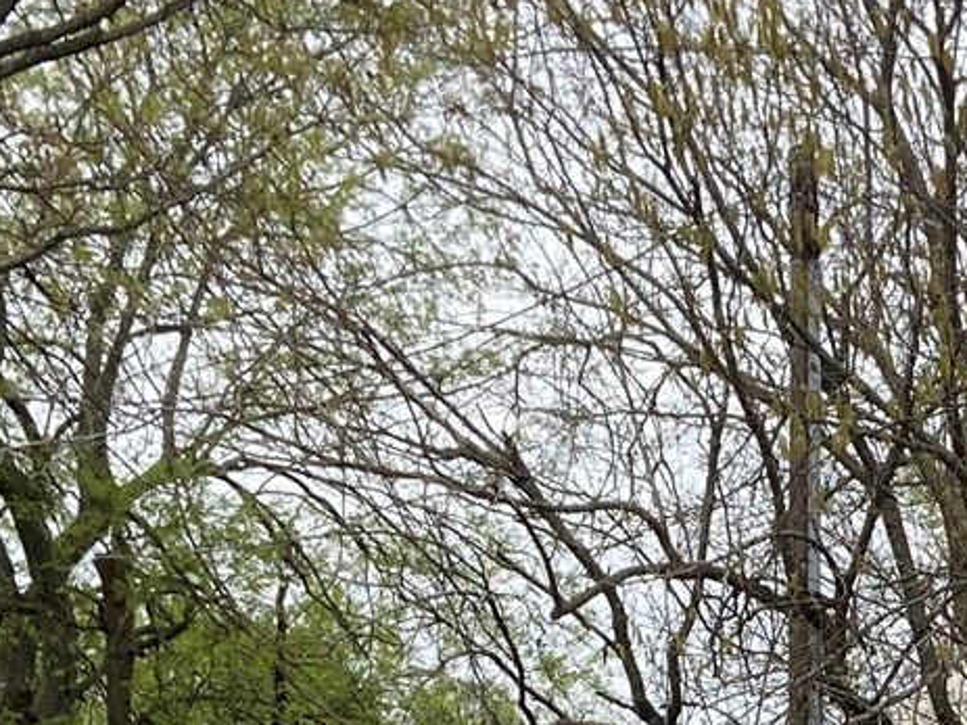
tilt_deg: -3.5
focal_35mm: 115
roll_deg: -0.2
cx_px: 1028
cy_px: 1212
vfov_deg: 12.0
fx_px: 3212
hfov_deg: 16.7
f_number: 1.8
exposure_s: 1/560
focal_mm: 4.25
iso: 32
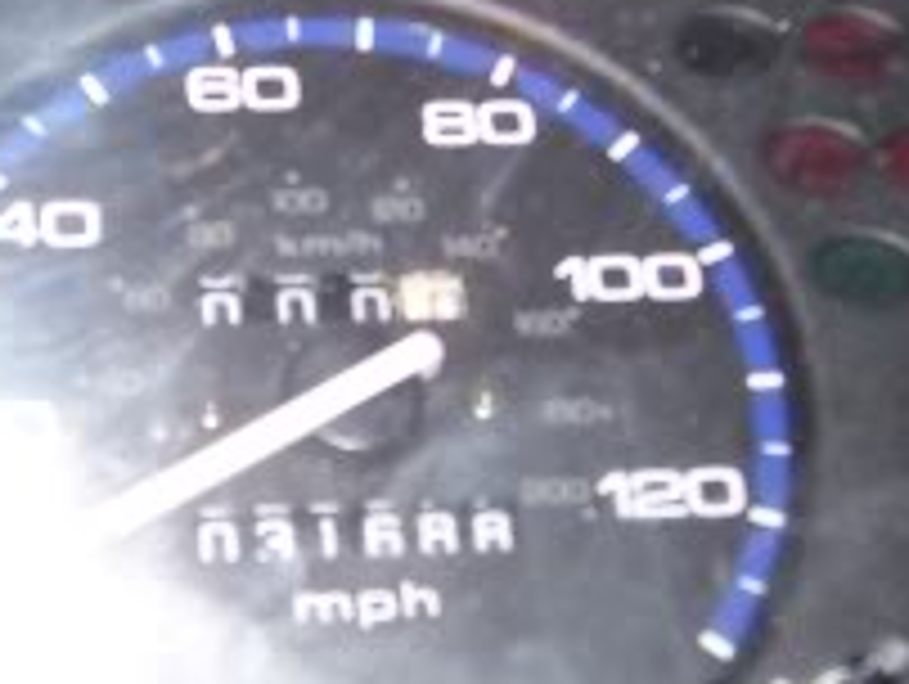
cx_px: 302
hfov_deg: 17.2
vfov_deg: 13.0
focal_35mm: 114
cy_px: 220
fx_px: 2997
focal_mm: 6
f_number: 3
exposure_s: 1/60
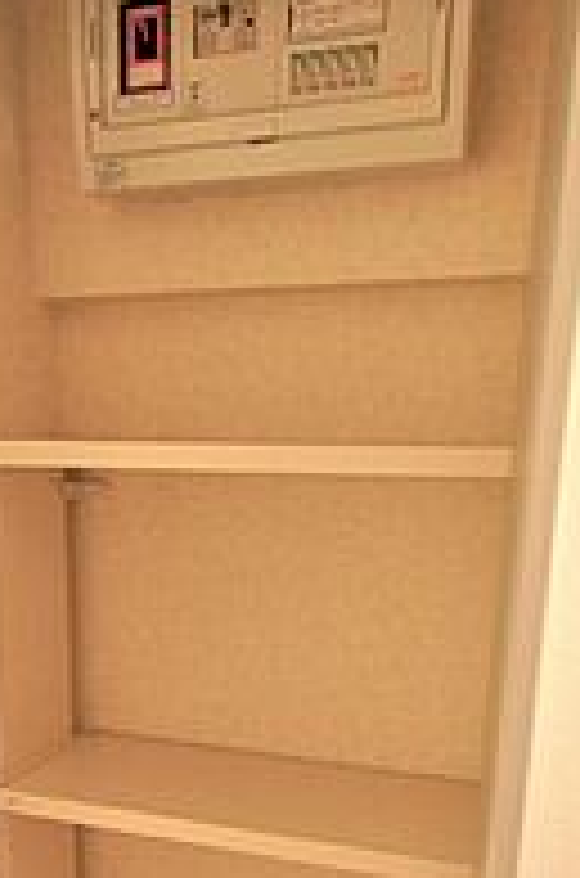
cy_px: 716
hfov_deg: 35.4
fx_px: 899
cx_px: 191
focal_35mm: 37
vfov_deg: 48.7
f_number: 3.5
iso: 500
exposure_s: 1/30
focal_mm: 10
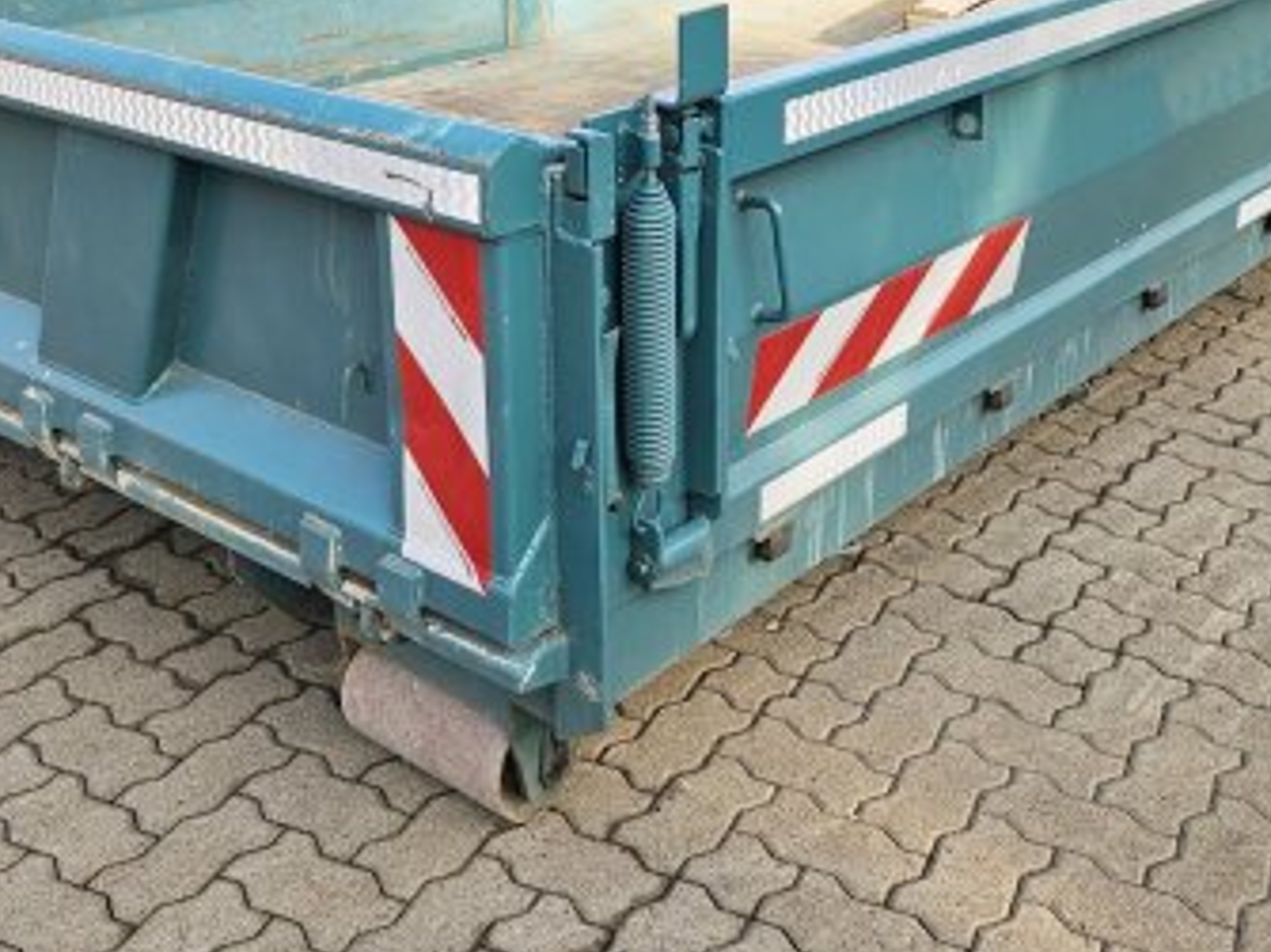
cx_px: 630
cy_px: 216
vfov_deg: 32.1
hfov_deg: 43.0
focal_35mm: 44
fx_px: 1615
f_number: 1.8
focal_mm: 5.4
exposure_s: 1/713
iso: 25
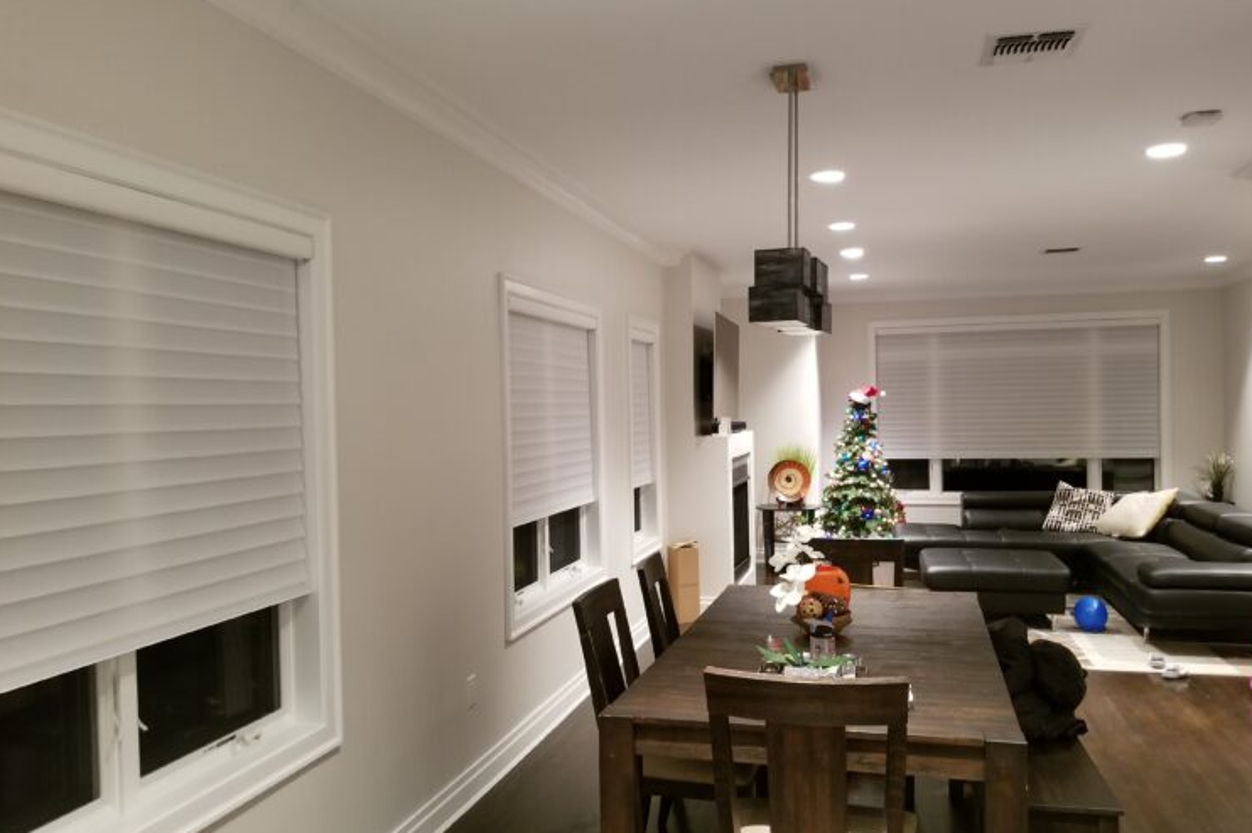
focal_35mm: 28
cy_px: 420
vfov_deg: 46.4
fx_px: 973
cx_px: 643
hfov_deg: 65.5
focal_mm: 4.25
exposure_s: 1/15
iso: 250
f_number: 1.7
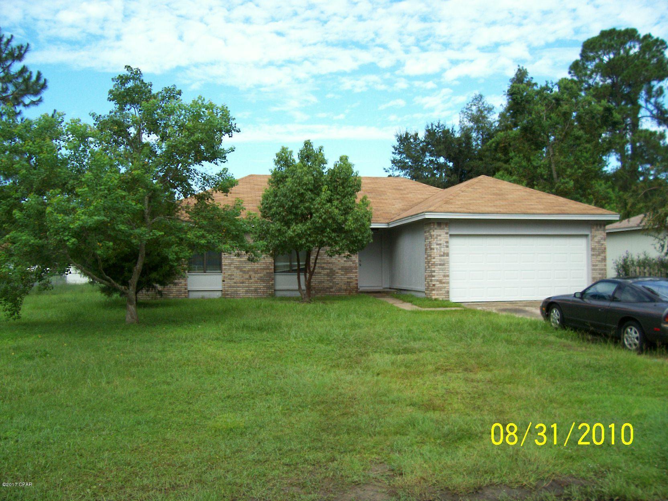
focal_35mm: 34
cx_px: 334
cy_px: 250
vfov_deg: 41.8
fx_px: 656
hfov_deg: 54.0
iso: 80
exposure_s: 1/540
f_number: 2.7
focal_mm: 5.6
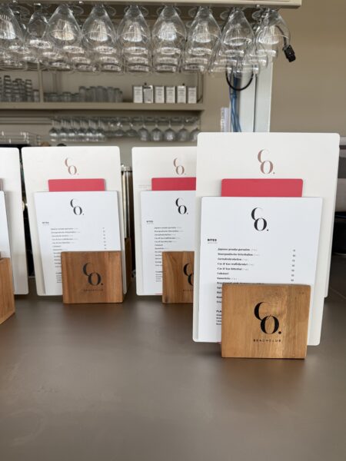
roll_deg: -0.4
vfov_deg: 71.6
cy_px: 230
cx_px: 173
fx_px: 320
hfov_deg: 56.8
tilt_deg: -10.3
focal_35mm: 24
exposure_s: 1/135
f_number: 1.78
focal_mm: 6.76
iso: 50
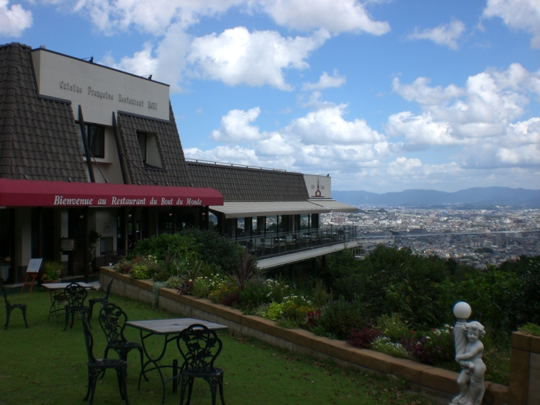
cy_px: 202
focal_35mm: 38
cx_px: 270
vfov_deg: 37.7
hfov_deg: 49.0
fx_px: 593
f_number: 4.4
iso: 50
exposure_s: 1/640
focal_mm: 6.3
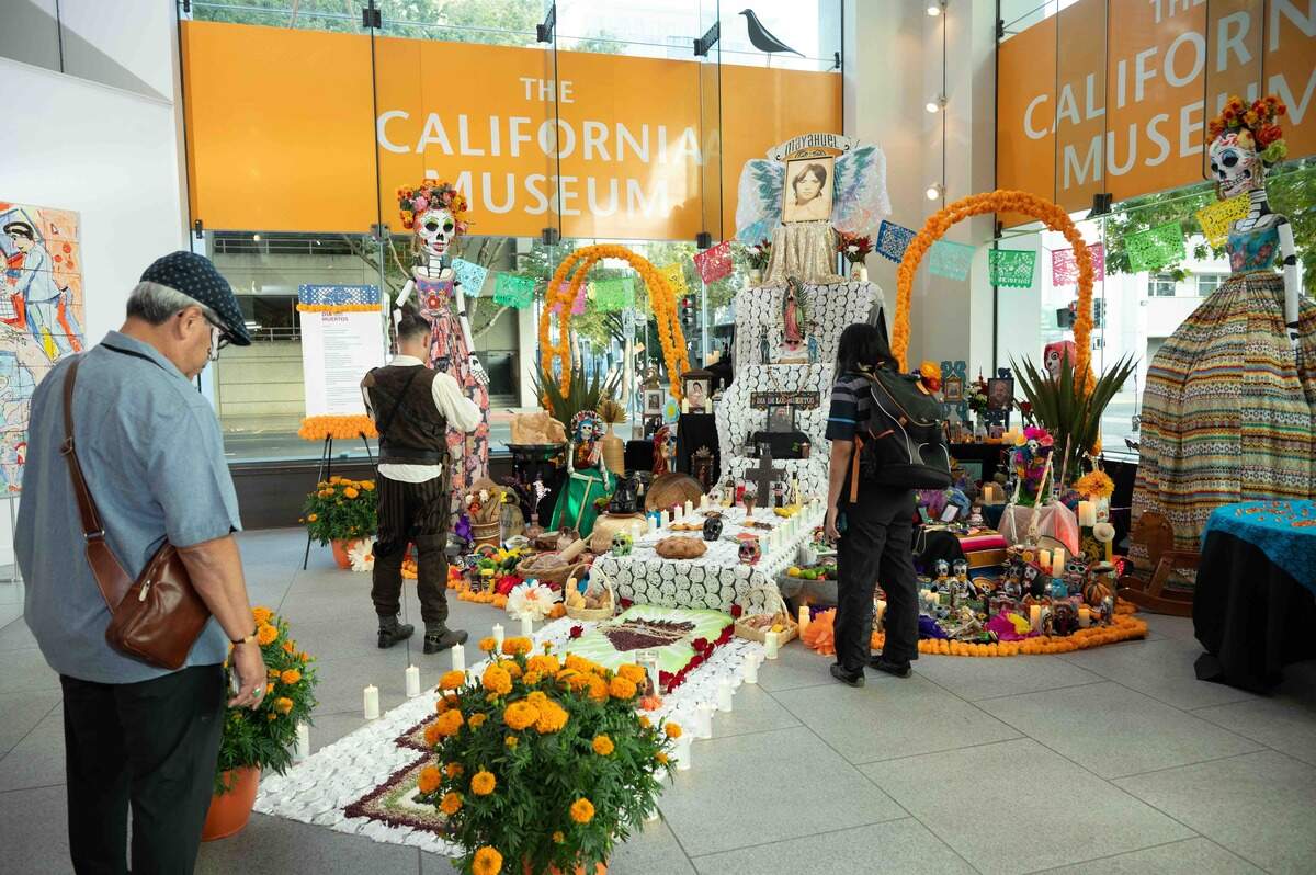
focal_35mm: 24
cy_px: 438
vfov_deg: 53.1
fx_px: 877
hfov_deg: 73.8
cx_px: 658
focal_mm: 24
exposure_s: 1/200
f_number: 4
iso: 800
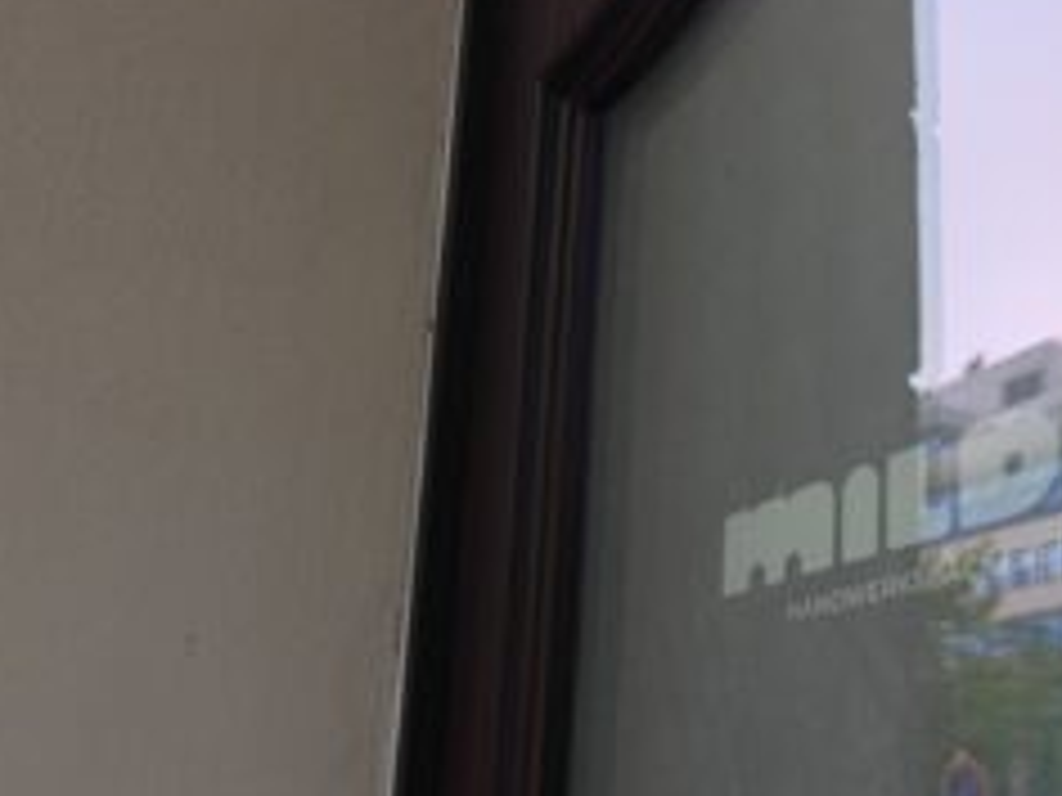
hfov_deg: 46.9
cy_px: 612
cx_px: 724
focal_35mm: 39
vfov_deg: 35.9
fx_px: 1196
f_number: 1.6
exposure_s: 1/273
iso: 80
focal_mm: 6.06
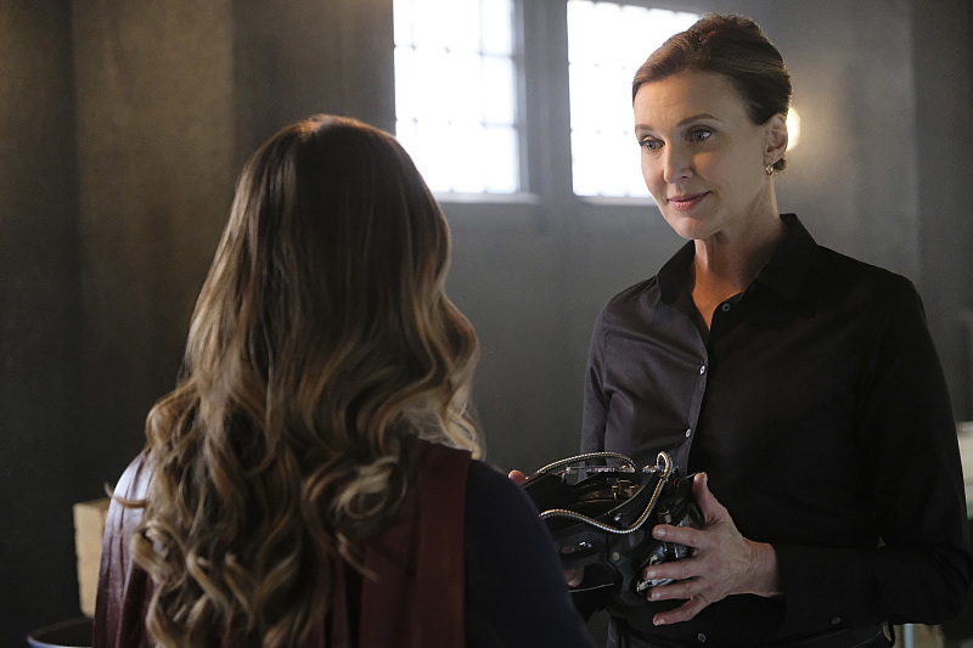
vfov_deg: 16.4
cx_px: 486
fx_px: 2243
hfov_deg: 24.5
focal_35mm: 83
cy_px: 324
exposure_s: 1/80
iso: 6400
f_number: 2.8
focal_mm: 55
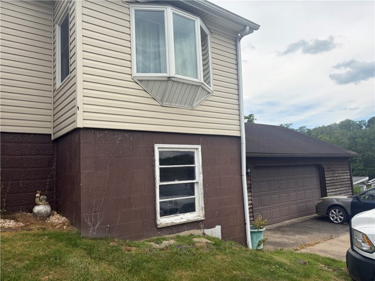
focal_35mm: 26
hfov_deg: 67.3
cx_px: 188
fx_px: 282
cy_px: 140
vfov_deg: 53.1
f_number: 1.6
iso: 50
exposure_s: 1/2075
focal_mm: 5.96
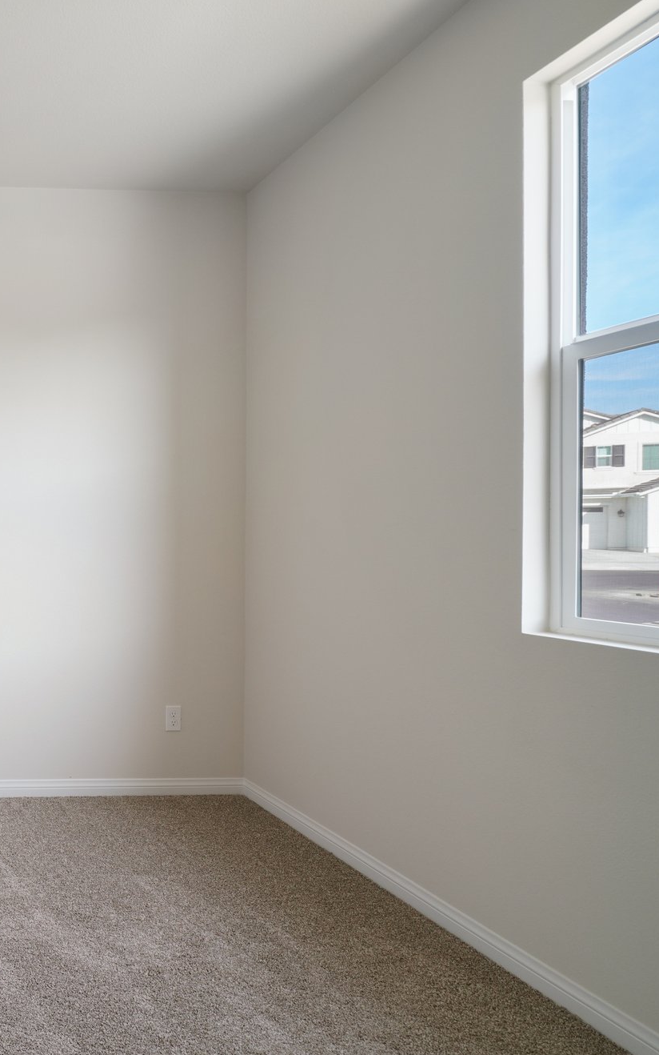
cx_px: -113
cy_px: 531
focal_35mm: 19
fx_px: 546
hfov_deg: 43.1
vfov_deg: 88.0
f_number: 8
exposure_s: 1/30
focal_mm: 12
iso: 320
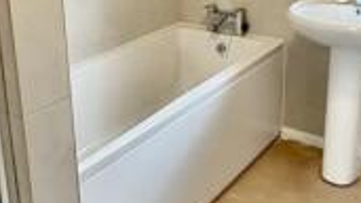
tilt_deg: -15.4
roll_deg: +1.5
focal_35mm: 52
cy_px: 18
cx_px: 162
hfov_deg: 39.8
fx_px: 498
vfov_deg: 22.4
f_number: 2.2
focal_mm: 2.22
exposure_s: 1/60
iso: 400
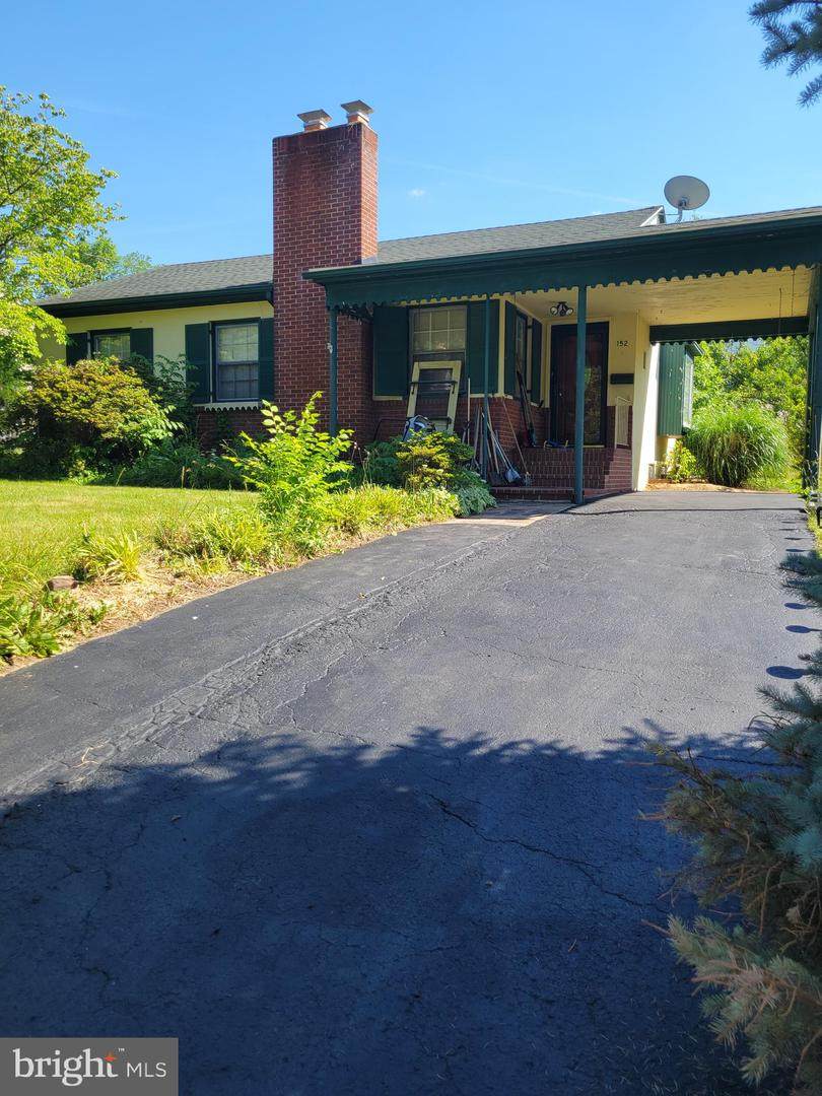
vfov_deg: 67.3
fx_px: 823
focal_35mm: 26
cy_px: 548
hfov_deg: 53.1
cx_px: 411
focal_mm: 5.4
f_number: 1.8
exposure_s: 1/922
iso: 40
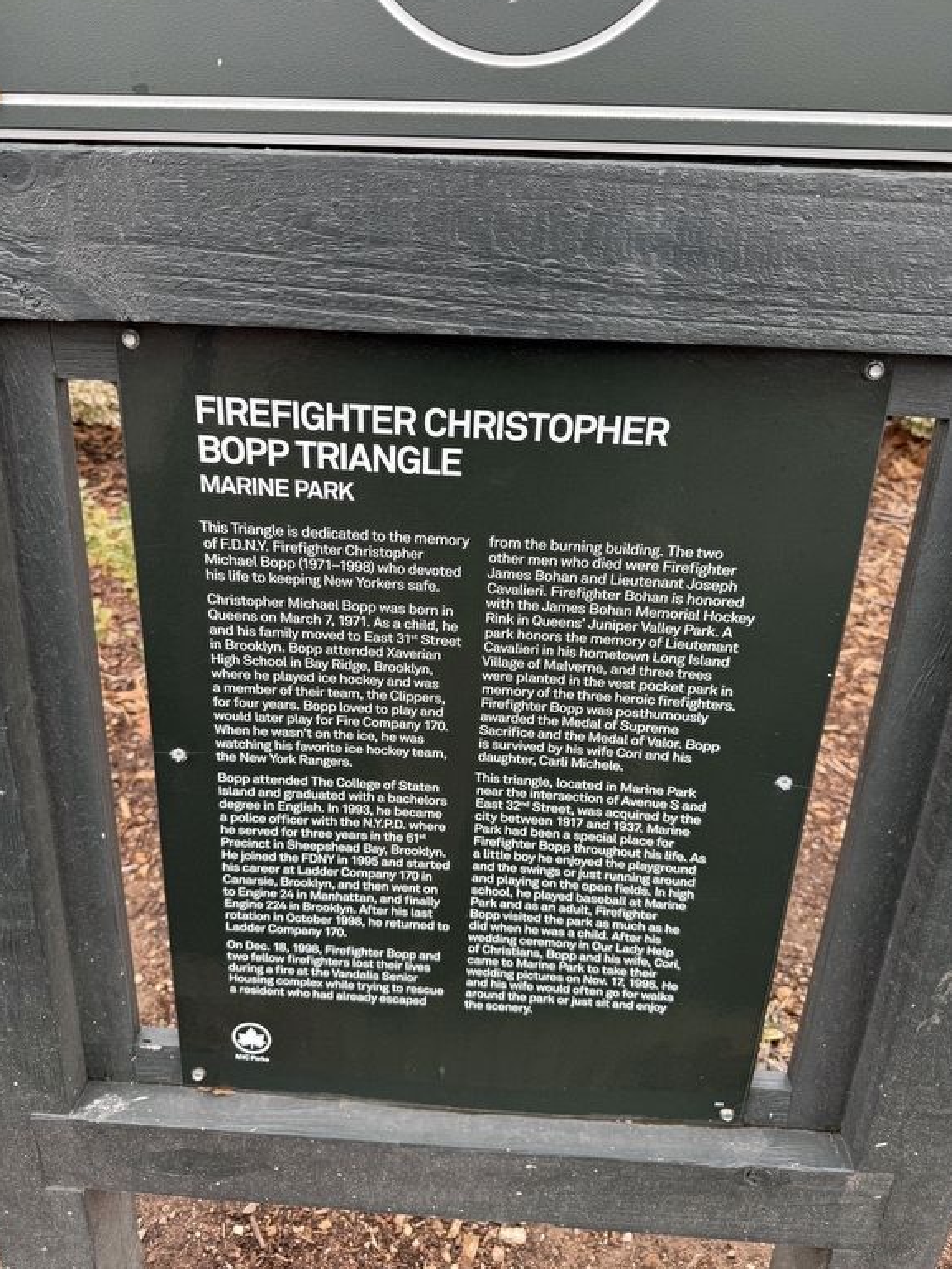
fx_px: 917
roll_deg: -2.4
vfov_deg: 69.4
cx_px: 464
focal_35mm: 25
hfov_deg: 54.9
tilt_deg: -20.9
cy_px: 611
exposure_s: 1/167
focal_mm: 6.76
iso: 64
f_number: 1.78
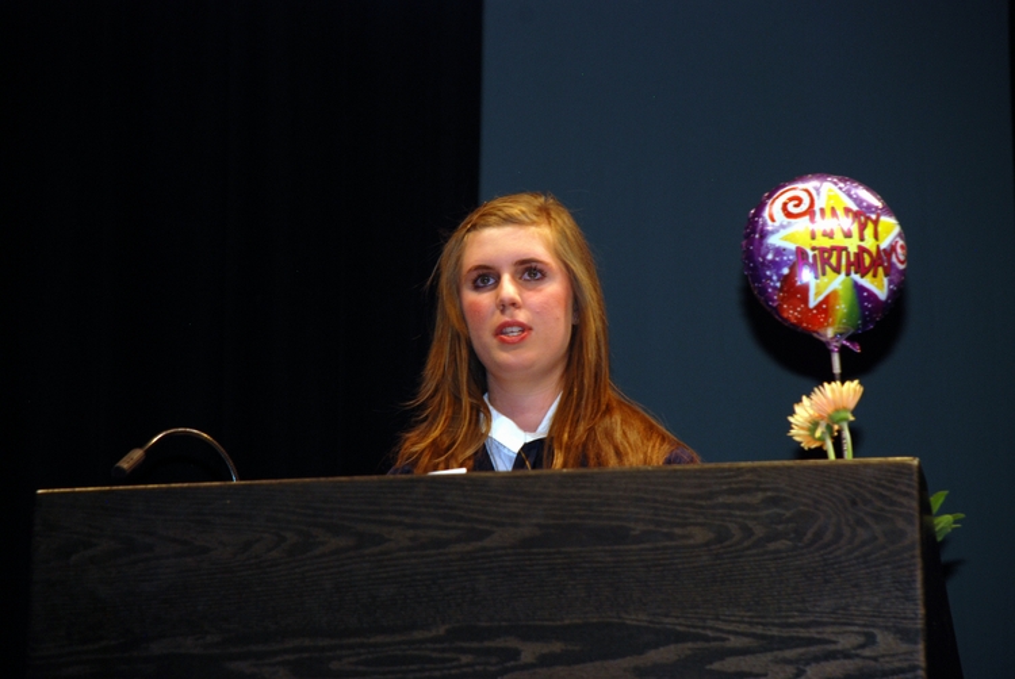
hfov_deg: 10.1
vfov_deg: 6.8
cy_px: 340
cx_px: 508
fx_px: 5716
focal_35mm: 202
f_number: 5.6
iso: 250
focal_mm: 135
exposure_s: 1/60
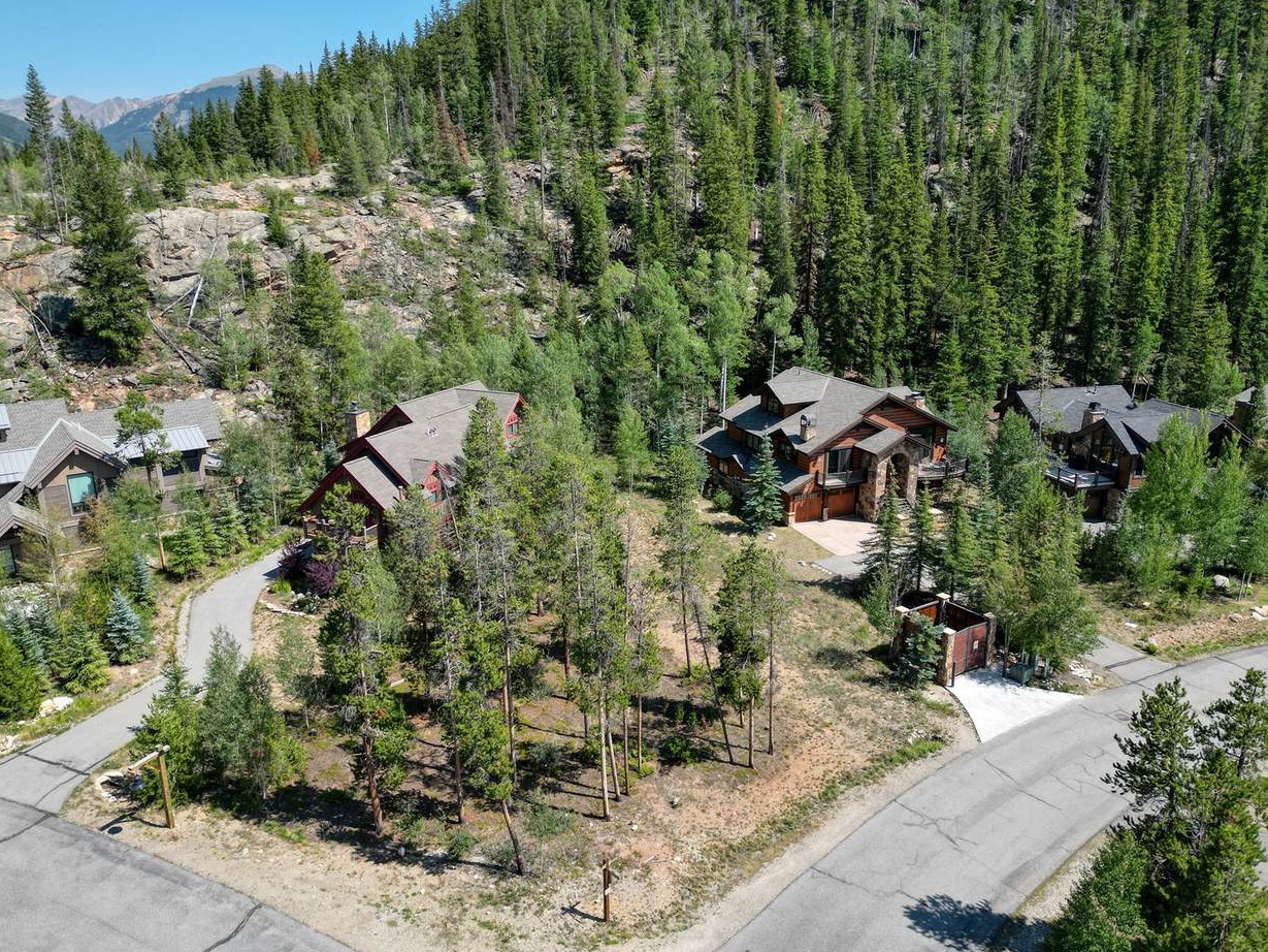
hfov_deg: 69.4
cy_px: 472
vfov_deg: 54.9
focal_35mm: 25
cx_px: 622
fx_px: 916
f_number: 1.7
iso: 130
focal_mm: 6.72
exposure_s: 1/1600
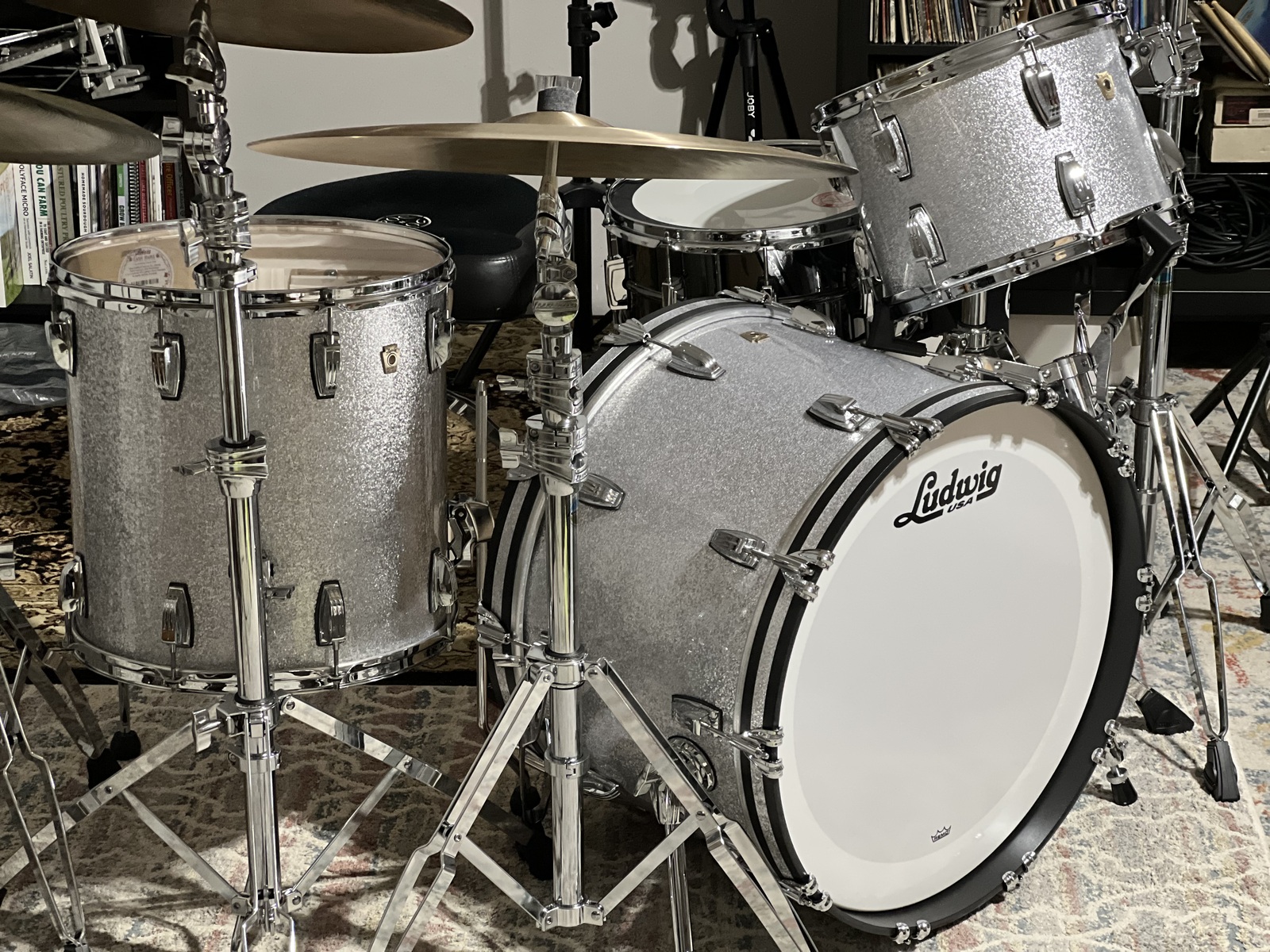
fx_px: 2825
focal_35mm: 77
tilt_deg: -22.2
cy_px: 476
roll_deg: +0.7
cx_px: 635
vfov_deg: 19.1
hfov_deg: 25.3
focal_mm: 9
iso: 400
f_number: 2.8
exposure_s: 1/24
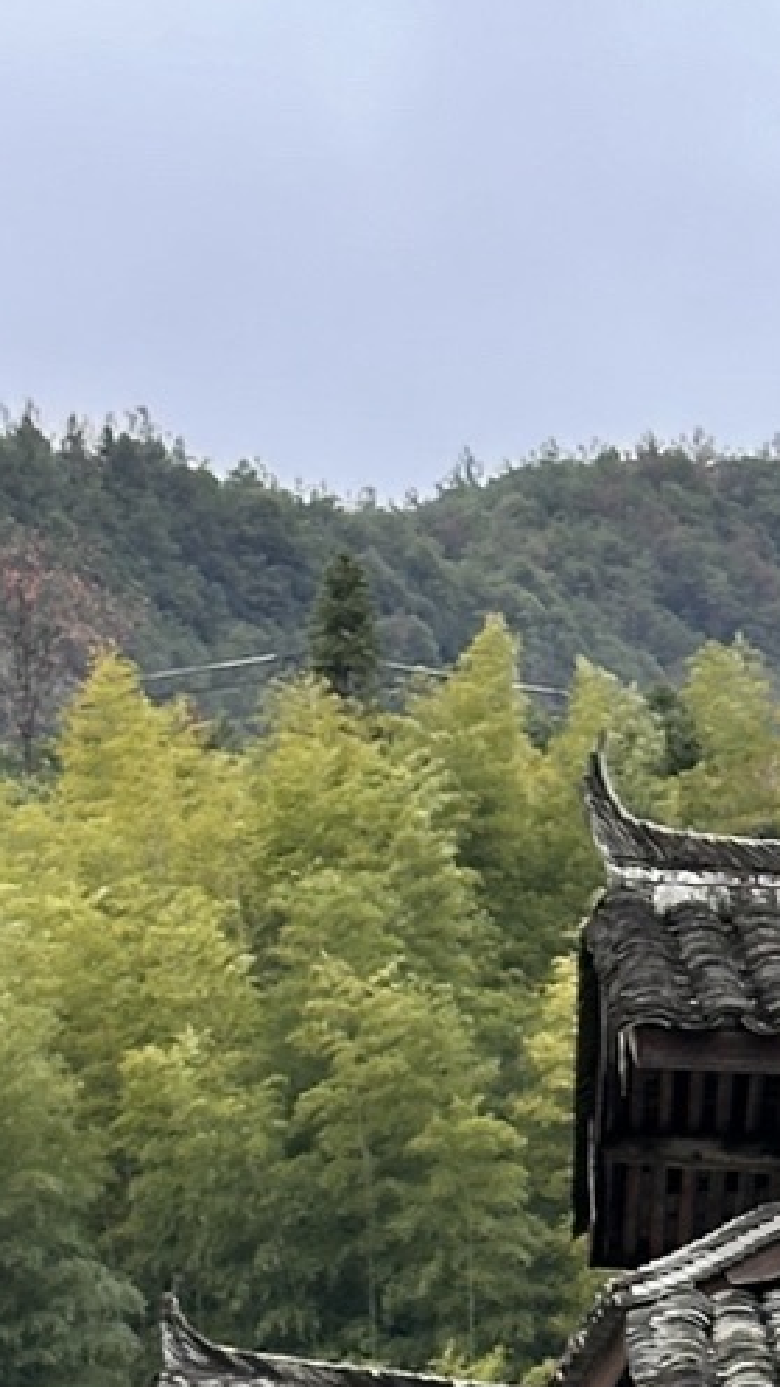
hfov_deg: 5.7
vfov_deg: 9.8
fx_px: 7758
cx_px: 766
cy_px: 2290
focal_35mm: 211
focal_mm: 6.86
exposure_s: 1/797
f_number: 1.78
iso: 64
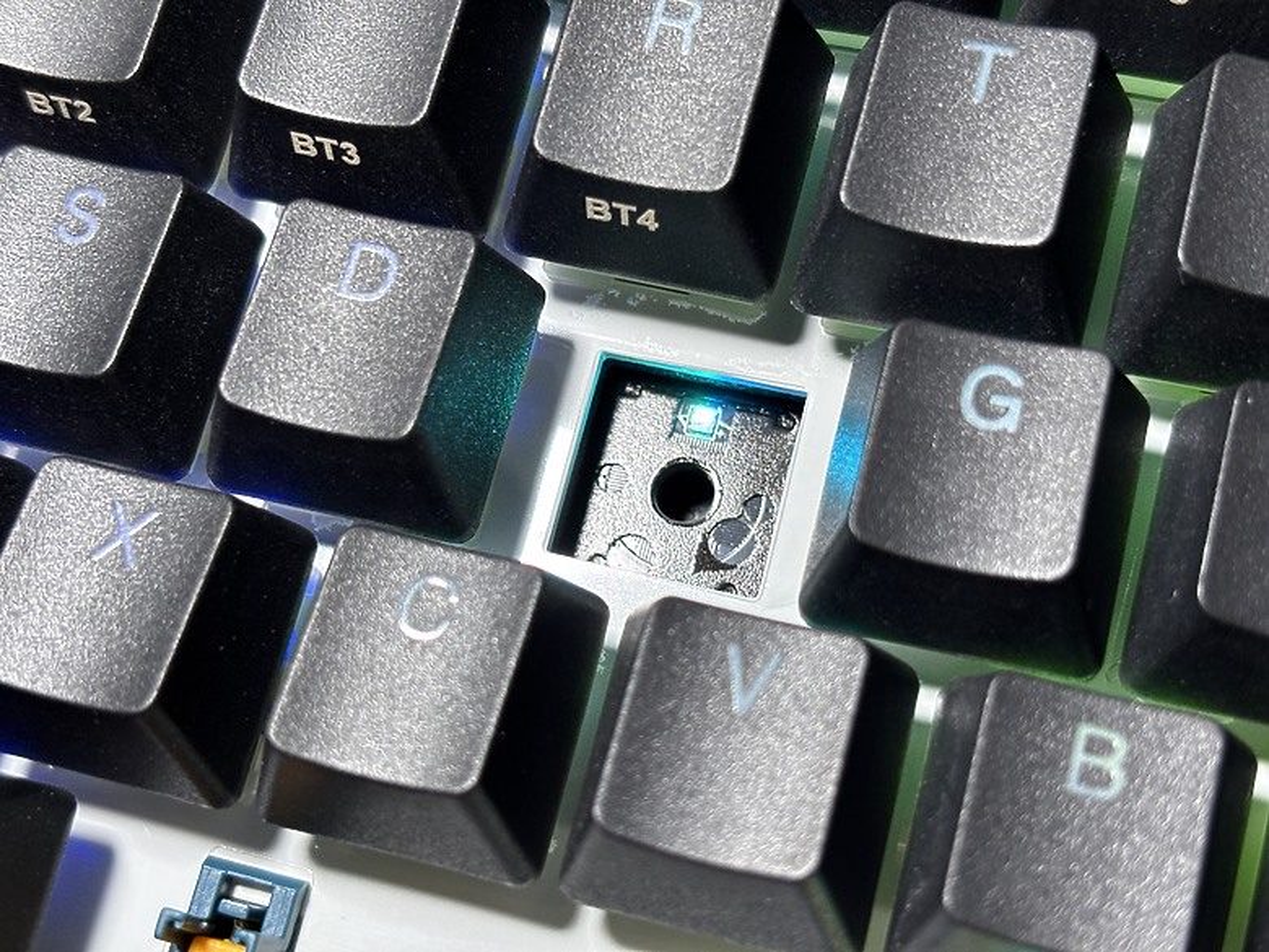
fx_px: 1906
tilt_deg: -68.1
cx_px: 634
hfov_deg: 36.8
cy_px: 476
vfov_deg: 28.0
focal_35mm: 52
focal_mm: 5.96
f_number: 1.6
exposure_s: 1/55
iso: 80
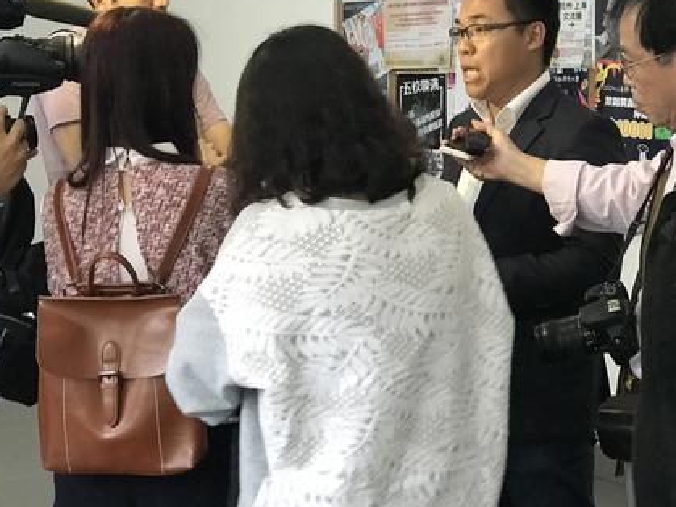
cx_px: 368
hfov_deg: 22.5
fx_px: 1698
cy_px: 160
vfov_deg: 16.9
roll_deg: +0.2
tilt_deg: -4.3
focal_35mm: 87
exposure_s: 1/50
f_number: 2.8
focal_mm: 6.6
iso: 500
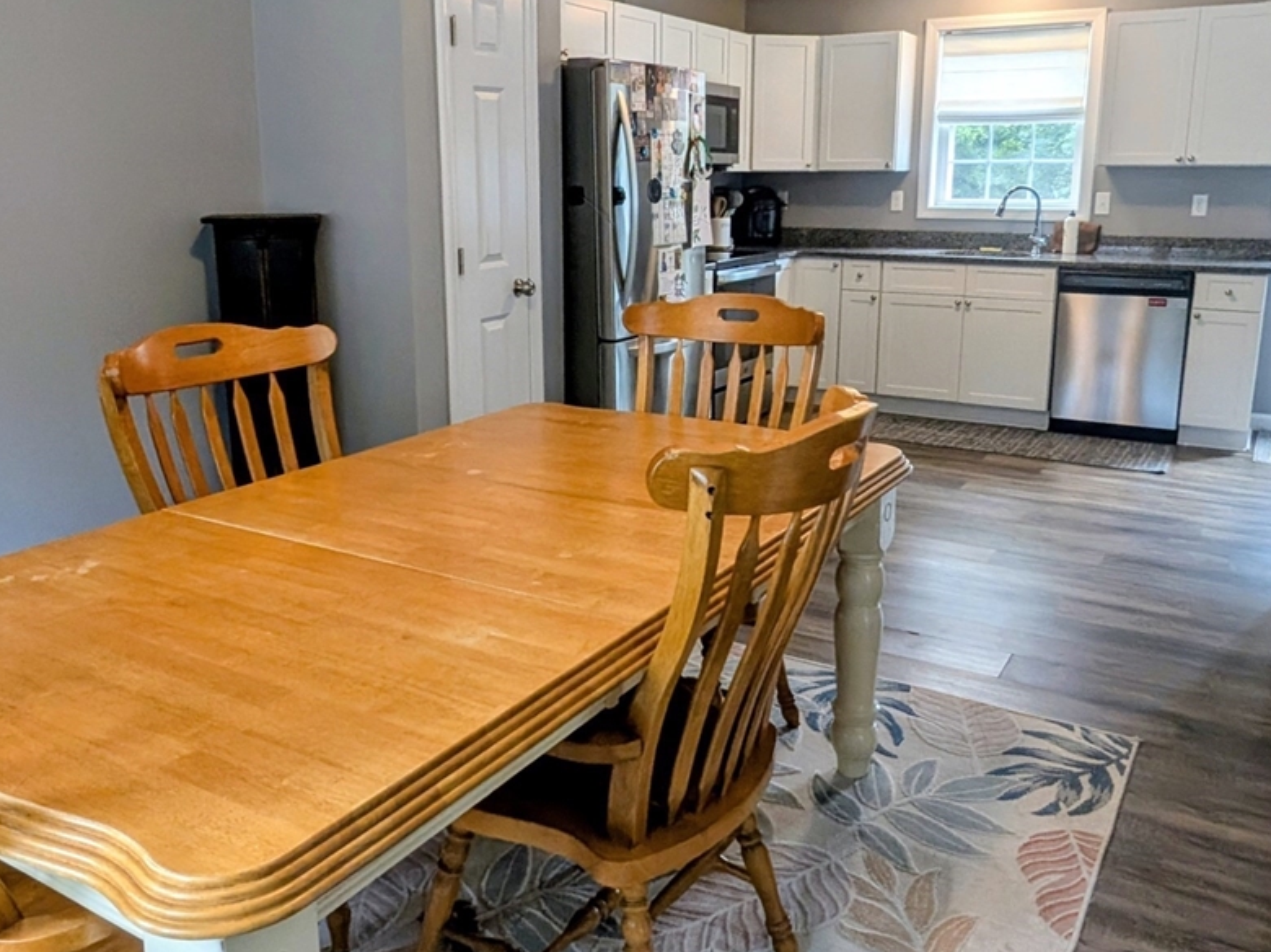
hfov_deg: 79.0
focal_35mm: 21
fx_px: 771
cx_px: 613
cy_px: 407
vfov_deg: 63.1
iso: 187
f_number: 2.2
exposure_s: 1/120
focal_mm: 2.22
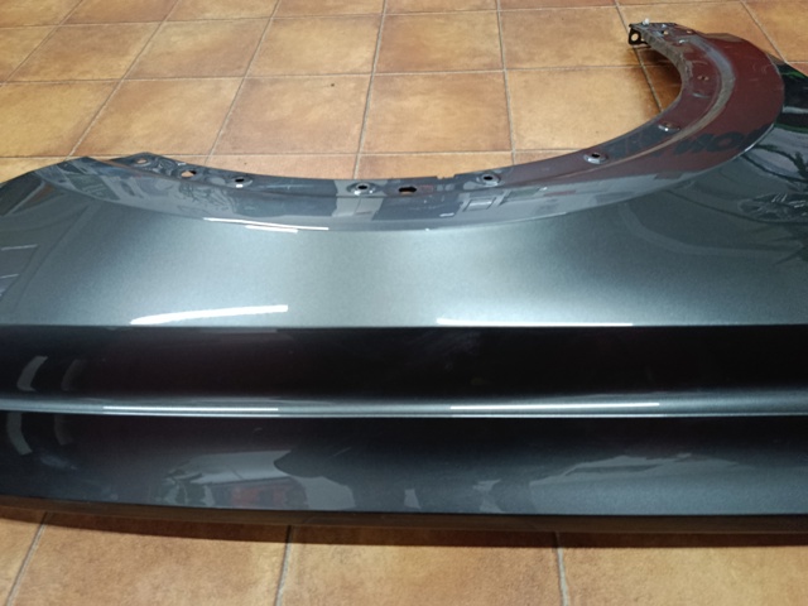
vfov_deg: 56.8
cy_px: 303
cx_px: 404
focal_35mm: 24
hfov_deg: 71.6
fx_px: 560
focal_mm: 5.24
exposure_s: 1/25
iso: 2604
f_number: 1.7
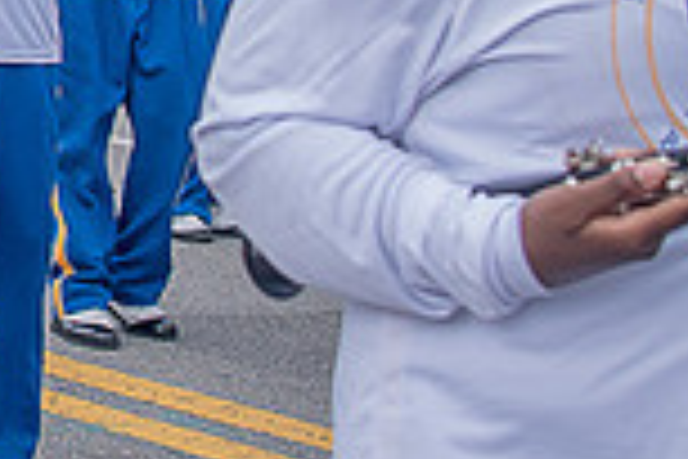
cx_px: -418
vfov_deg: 6.9
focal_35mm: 197
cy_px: -200
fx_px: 3765
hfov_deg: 10.0
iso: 100
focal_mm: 35
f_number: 4
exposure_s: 1/500
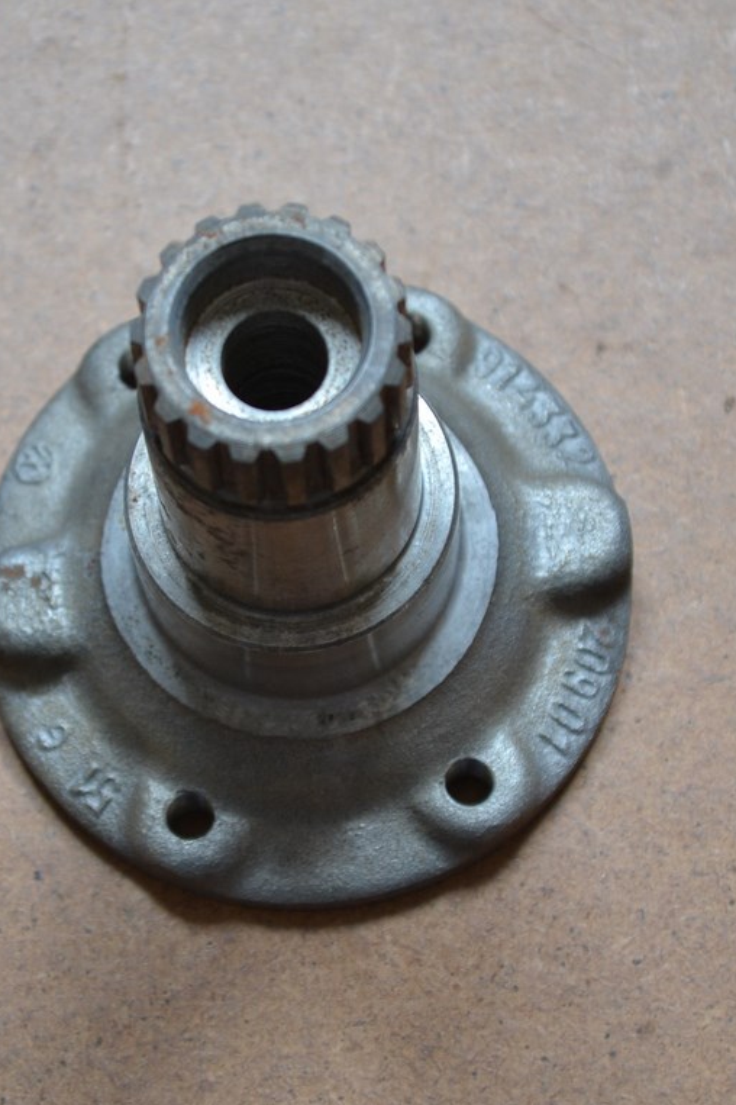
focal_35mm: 125
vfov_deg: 16.4
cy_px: 554
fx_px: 3826
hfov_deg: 11.0
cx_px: 287
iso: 400
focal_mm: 55
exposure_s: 1/25
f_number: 5.6
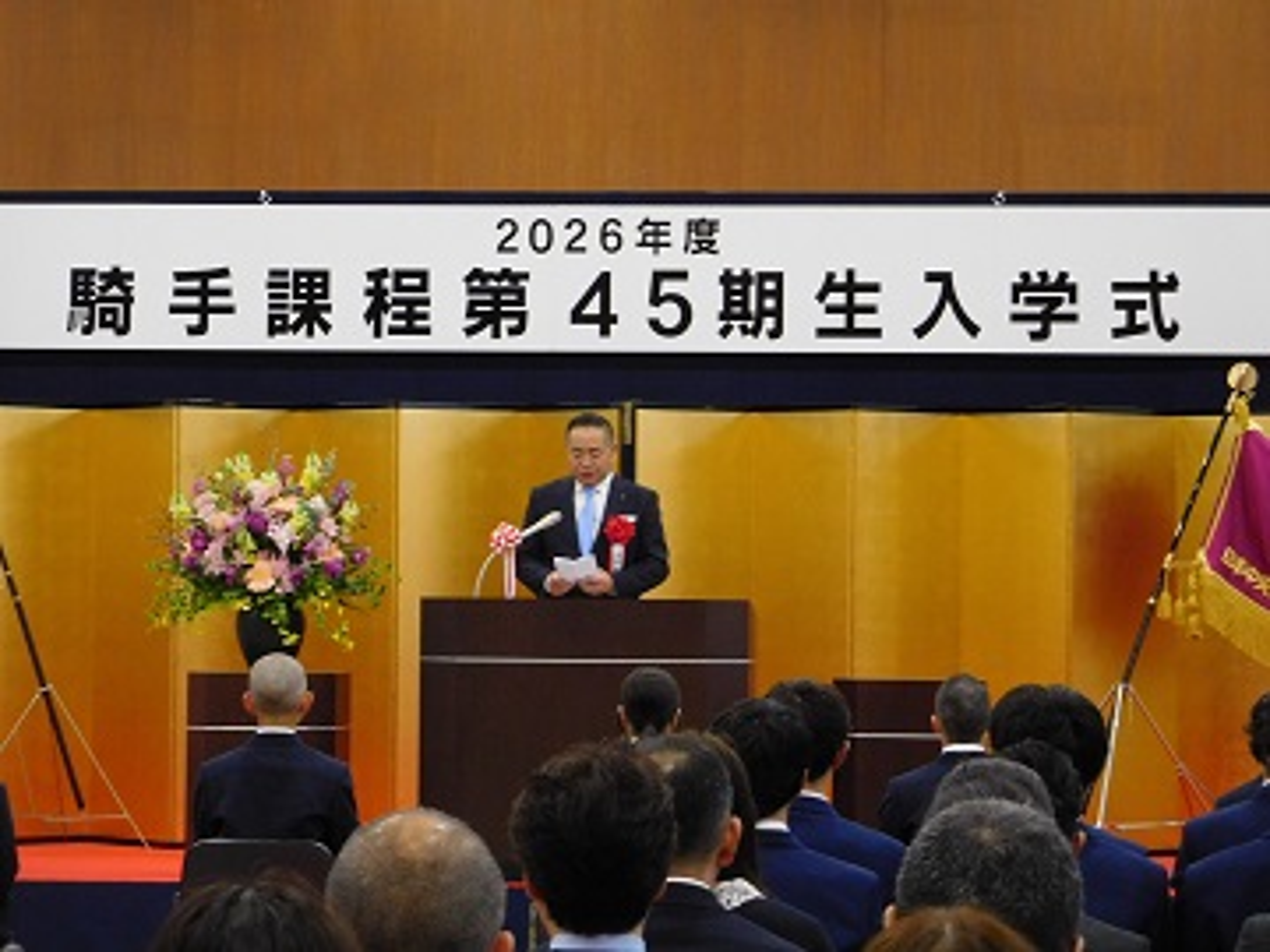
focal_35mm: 140
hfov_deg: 14.1
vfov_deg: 10.6
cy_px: 476
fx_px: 5136
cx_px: 635
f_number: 5.1
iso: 720
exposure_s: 1/30
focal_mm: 25
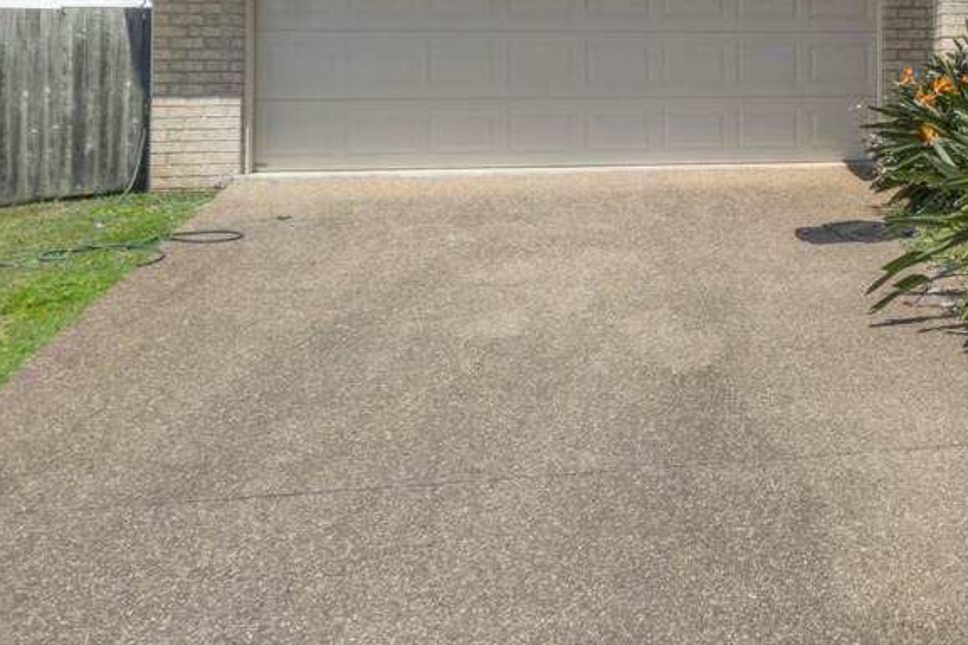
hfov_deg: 36.0
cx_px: 953
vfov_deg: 26.1
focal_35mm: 50
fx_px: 1344
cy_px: 67
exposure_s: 1/160
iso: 100
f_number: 16
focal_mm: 10
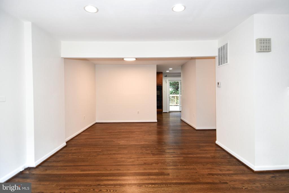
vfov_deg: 67.4
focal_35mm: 18
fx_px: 145
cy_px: 96
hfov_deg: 90.0
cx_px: 144
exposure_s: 1/60
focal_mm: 12
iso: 450
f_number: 4
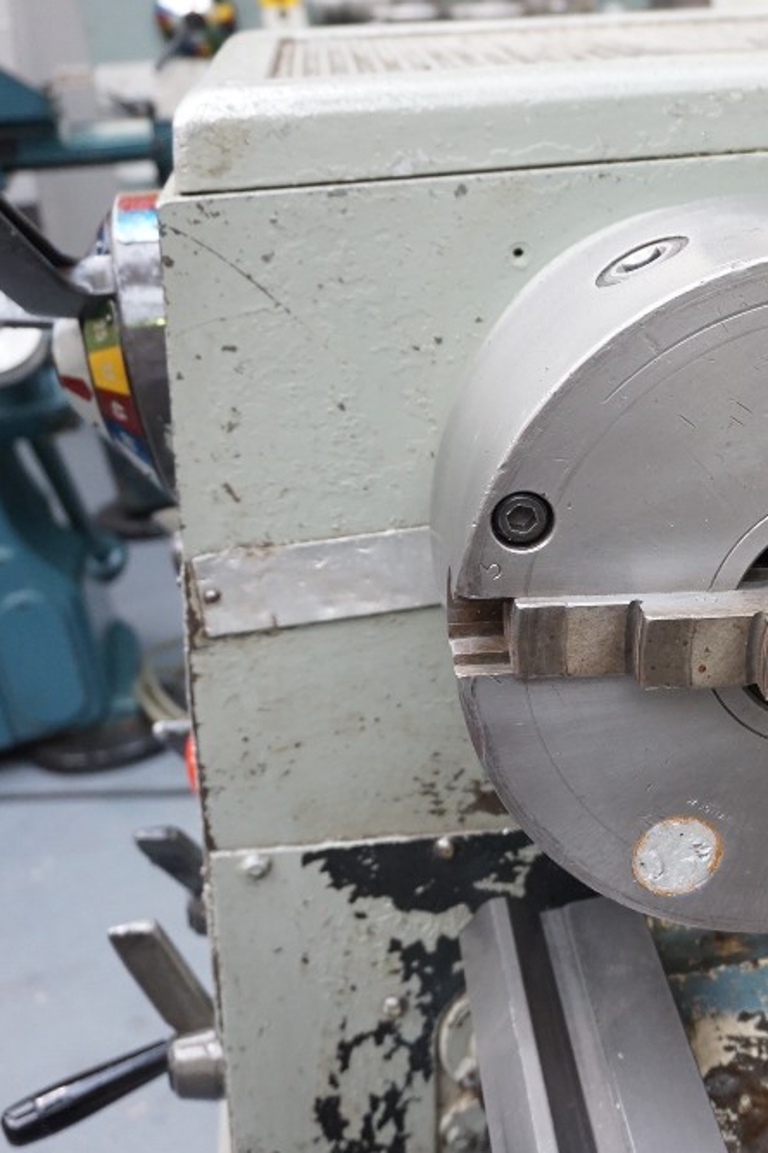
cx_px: 880
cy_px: 583
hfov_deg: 26.5
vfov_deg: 42.8
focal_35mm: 46
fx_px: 1473
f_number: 4
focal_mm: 20
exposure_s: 1/60
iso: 1000
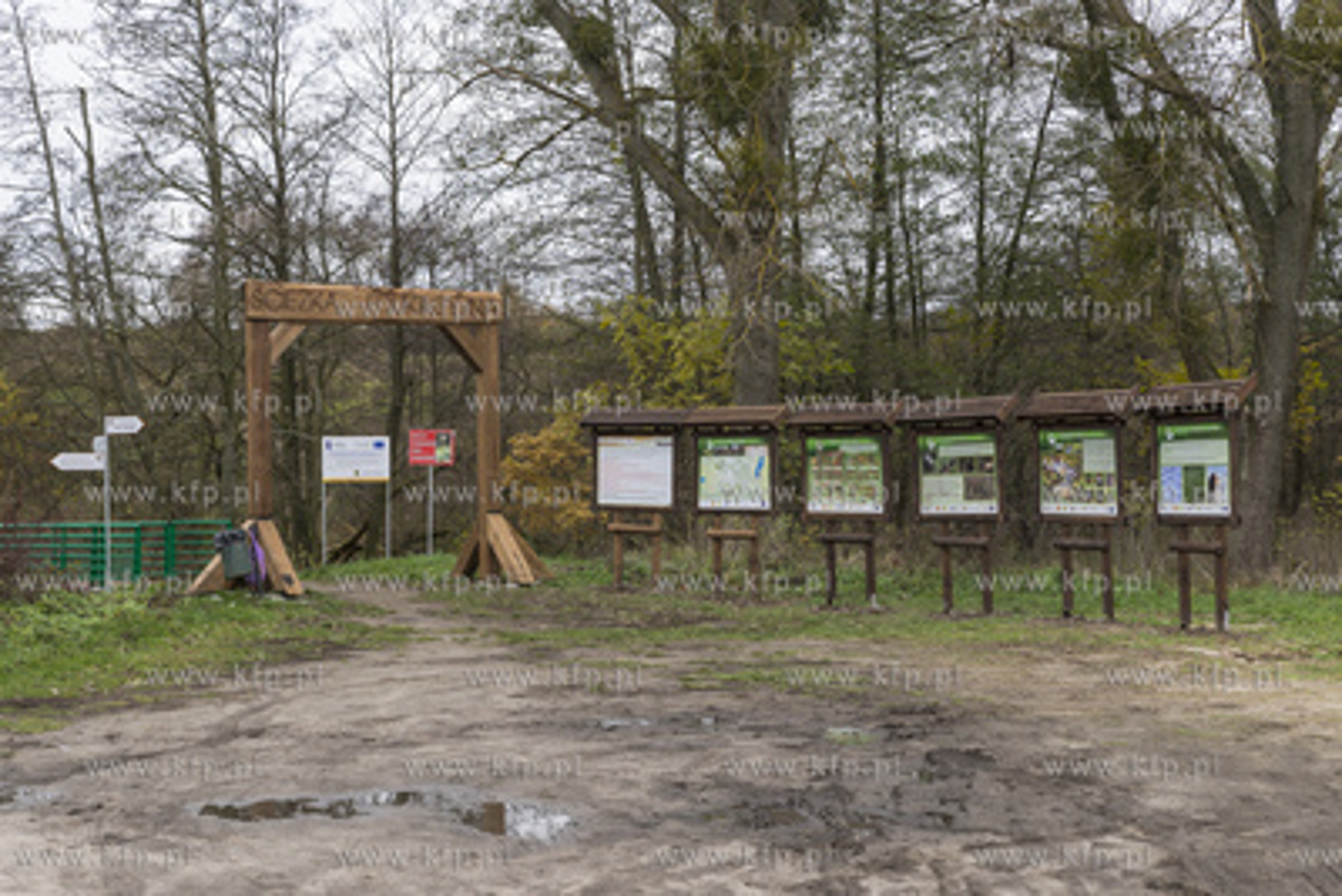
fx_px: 2051
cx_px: 671
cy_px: 448
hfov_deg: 36.2
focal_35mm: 55
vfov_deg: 24.6
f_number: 4.5
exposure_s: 1/250
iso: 400
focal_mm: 55
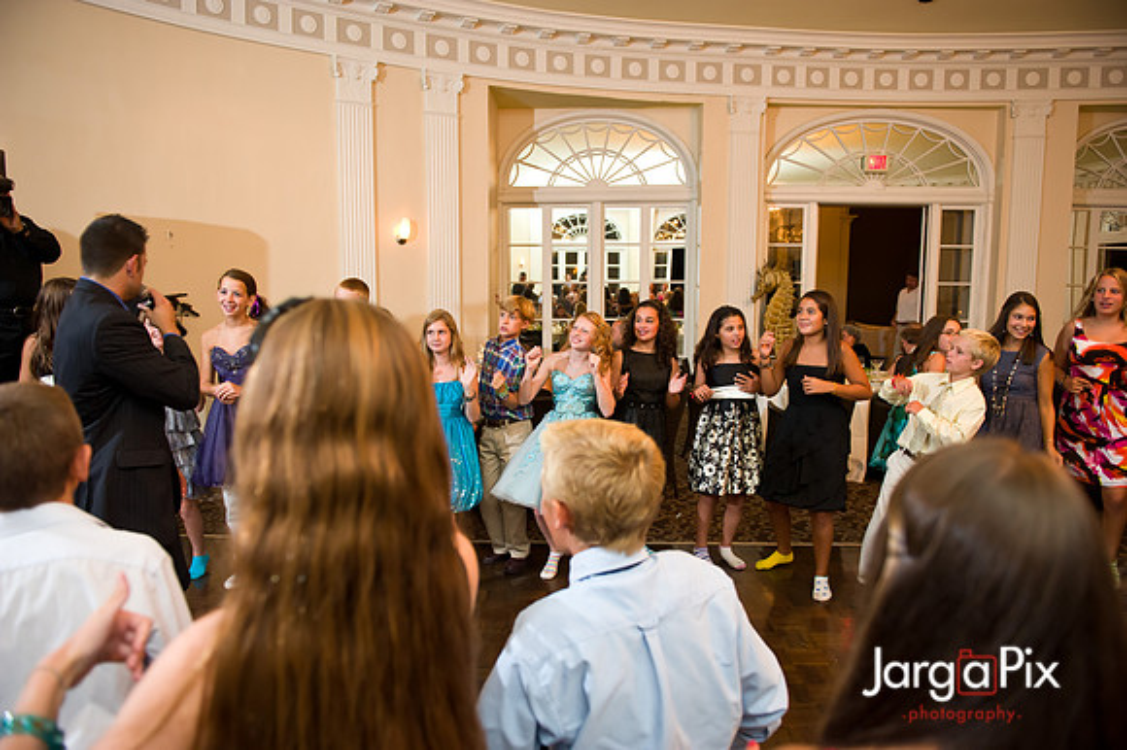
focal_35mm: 24
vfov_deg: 53.1
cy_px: 375
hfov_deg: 73.8
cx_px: 564
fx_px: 751
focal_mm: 24
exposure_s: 1/125
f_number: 3.2
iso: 1600
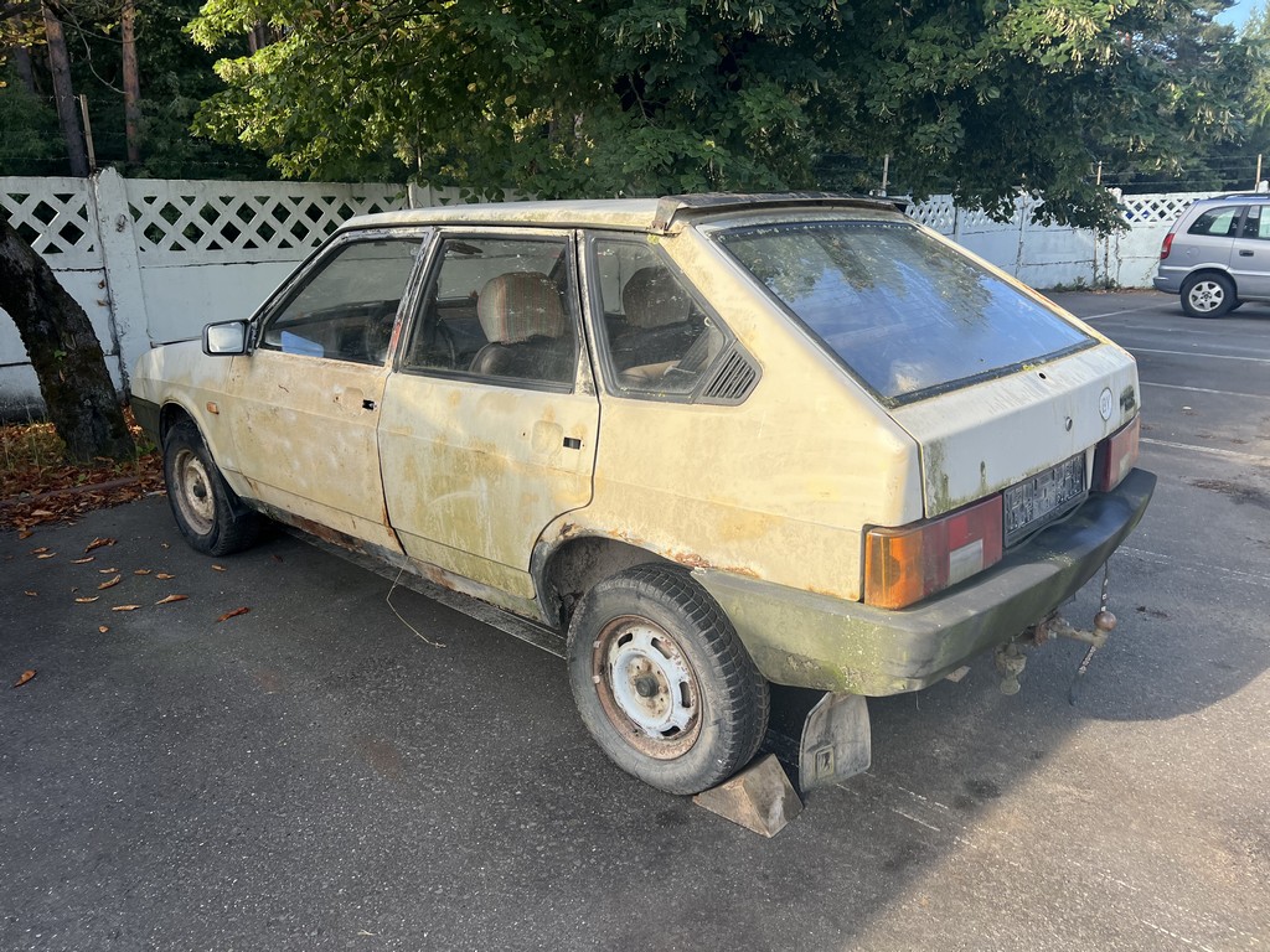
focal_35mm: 26
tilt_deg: -12.6
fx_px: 954
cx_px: 635
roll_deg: +0.5
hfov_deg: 67.3
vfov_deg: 53.1
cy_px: 476
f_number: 1.5
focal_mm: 5.7
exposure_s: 1/1159
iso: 50
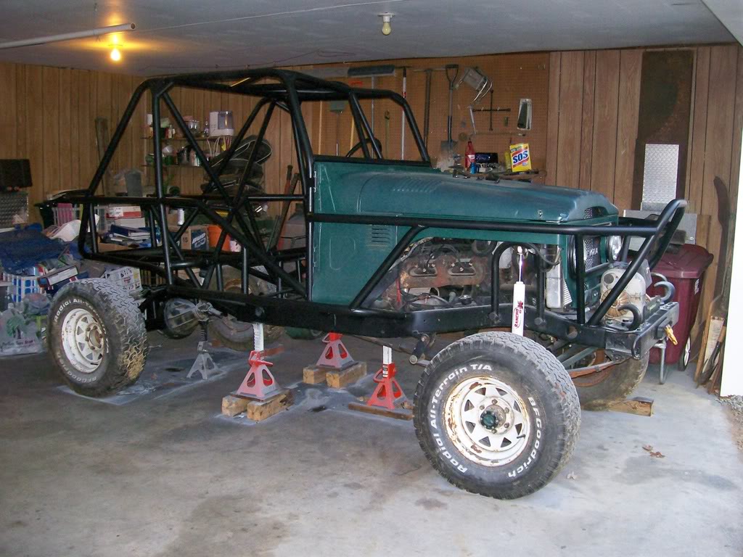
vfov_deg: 39.7
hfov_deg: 51.4
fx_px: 773
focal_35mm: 36
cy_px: 278
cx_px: 372
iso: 140
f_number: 2.7
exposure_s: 1/64
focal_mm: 6
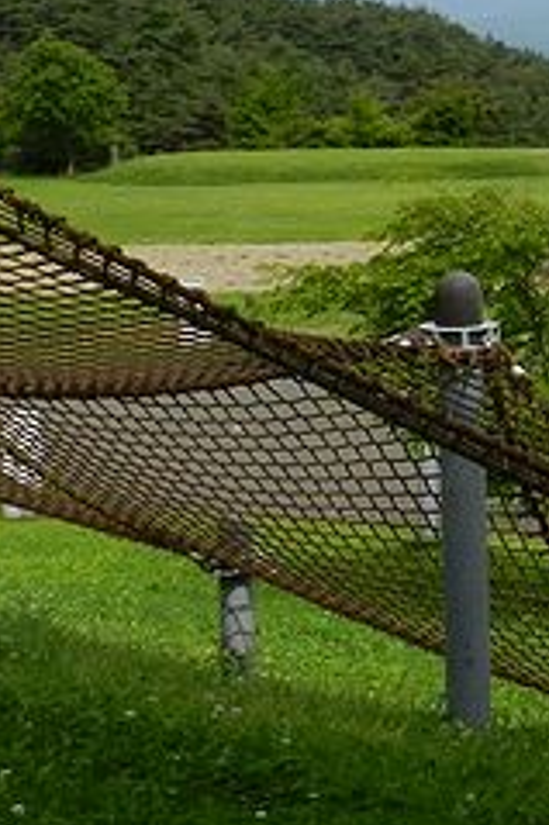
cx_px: 704
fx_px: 2840
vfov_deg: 16.4
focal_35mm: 124
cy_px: 181
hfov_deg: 10.8
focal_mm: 8.1
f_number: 5.6
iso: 400
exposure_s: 1/1000
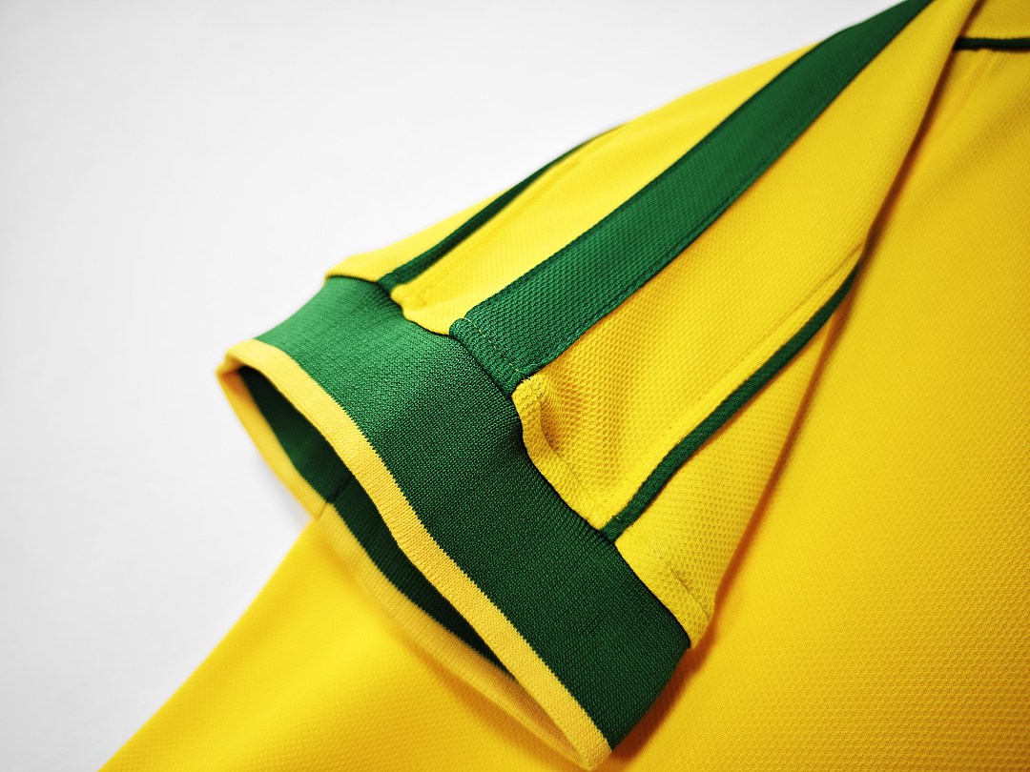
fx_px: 684
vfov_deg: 58.9
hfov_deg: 73.9
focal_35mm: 23
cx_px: 515
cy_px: 386
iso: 128
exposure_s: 1/100
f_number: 1.75
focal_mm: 8.67
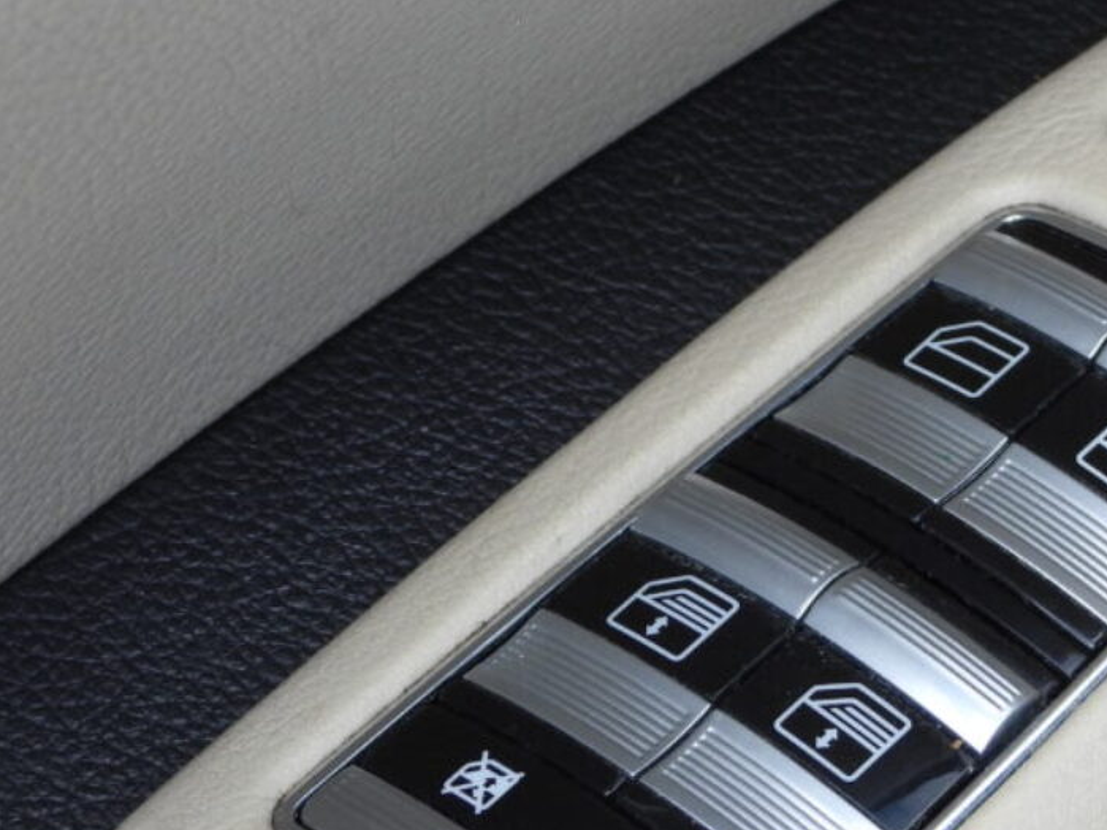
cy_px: 317
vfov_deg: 8.6
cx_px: 885
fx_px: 5500
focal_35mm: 172
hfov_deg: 11.5
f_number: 3.5
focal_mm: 13.5
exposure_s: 1/400
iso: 100
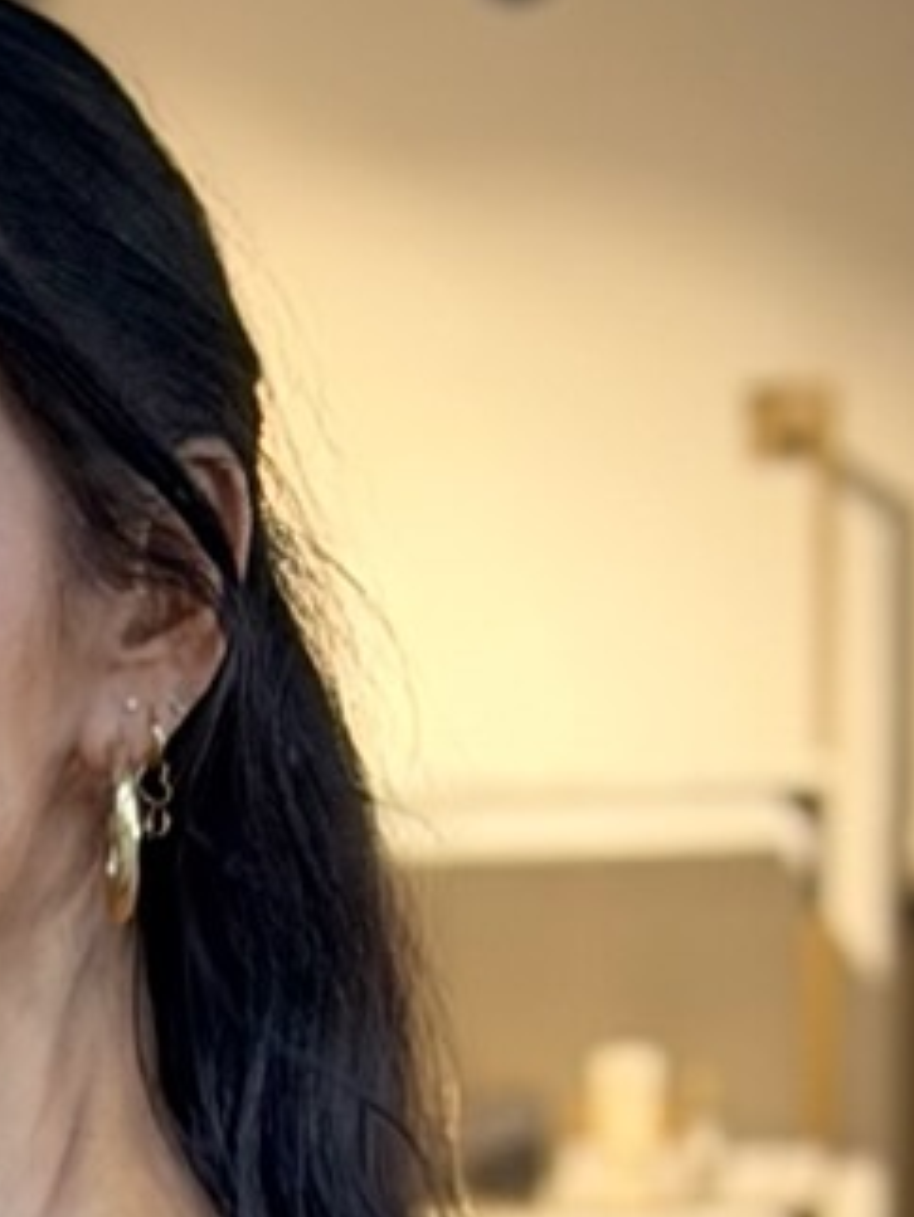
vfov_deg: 6.0
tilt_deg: -12.1
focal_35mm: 305
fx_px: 10723
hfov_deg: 4.9
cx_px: -363
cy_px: 3704
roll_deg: +1.3
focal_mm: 6.76
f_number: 1.78
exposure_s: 1/100
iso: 100
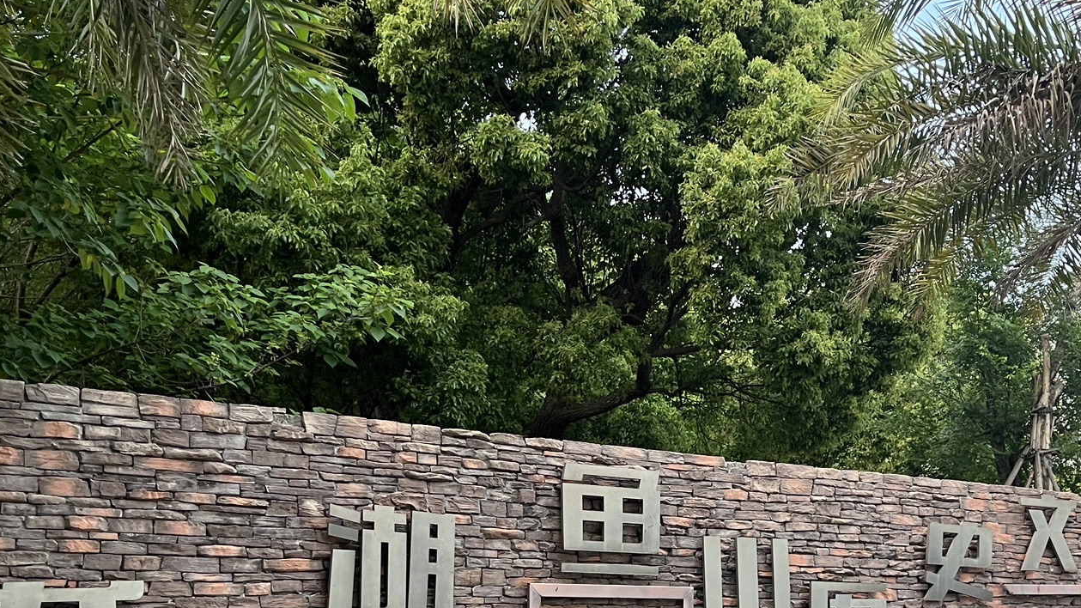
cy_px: 580
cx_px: 635
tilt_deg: +2.1
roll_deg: +1.4
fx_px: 1290
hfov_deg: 45.3
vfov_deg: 25.5
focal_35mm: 45
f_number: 1.6
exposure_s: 1/67
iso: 125
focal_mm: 5.1
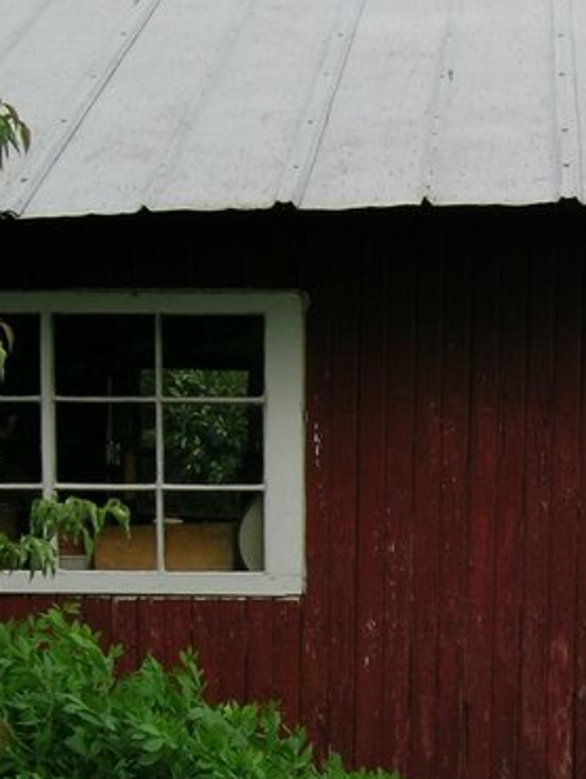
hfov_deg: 21.2
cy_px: 621
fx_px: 1511
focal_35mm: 67
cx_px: 584
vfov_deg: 28.3
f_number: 4.6
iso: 50
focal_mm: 6.5
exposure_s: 1/148
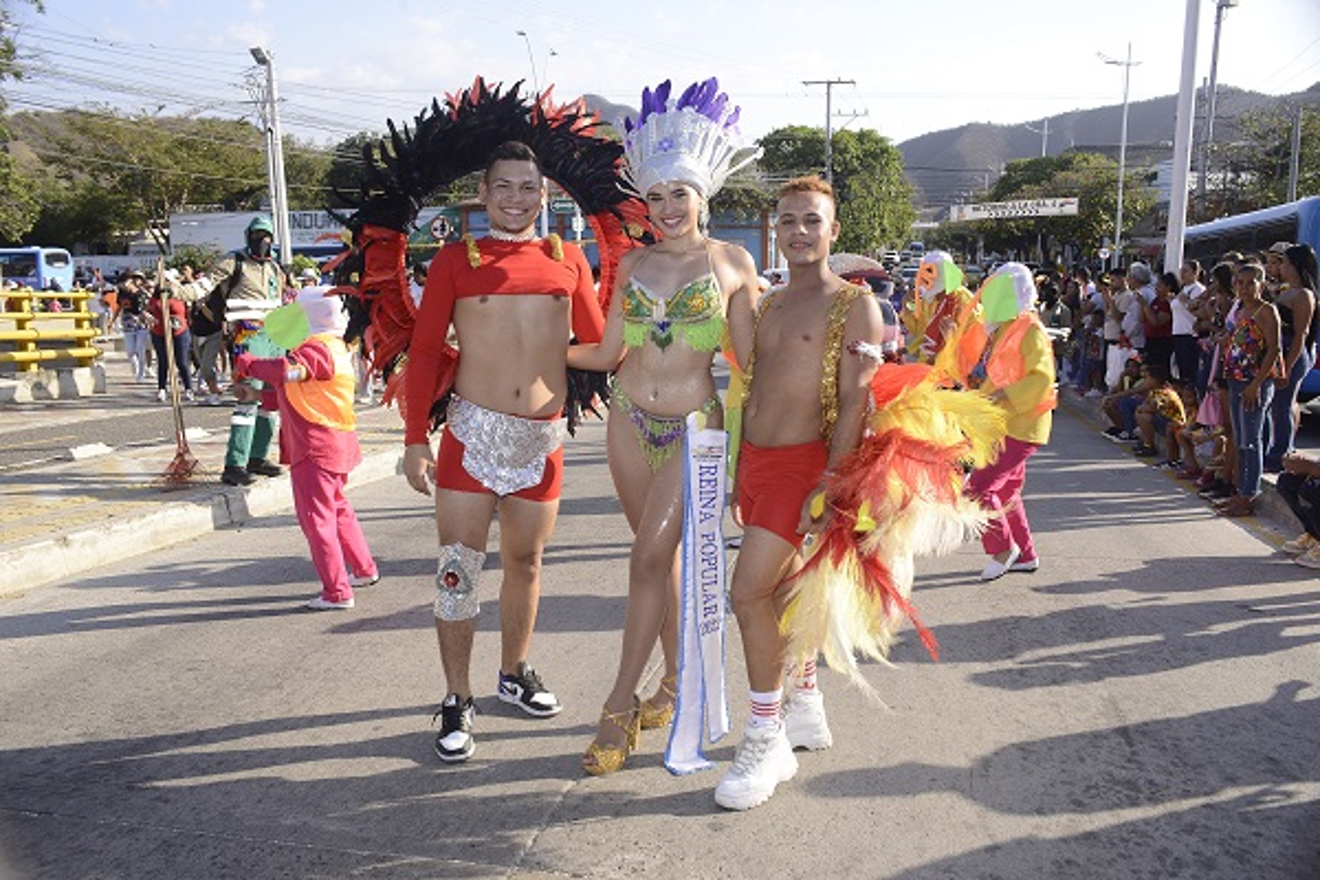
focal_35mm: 28
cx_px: 660
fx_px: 1027
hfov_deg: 65.5
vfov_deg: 46.4
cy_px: 440
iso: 160
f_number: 7.1
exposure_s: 1/125
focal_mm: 28
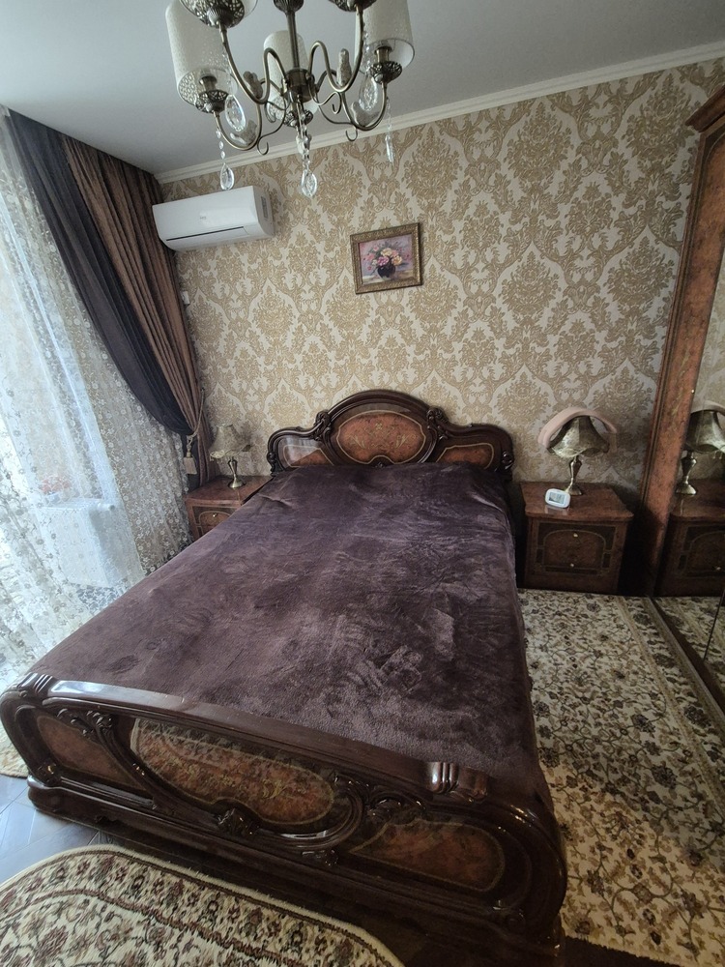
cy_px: 484
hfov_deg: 89.9
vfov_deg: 106.2
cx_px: 362
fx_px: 363
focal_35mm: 13
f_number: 2.2
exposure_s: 1/50
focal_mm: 2.2
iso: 1000
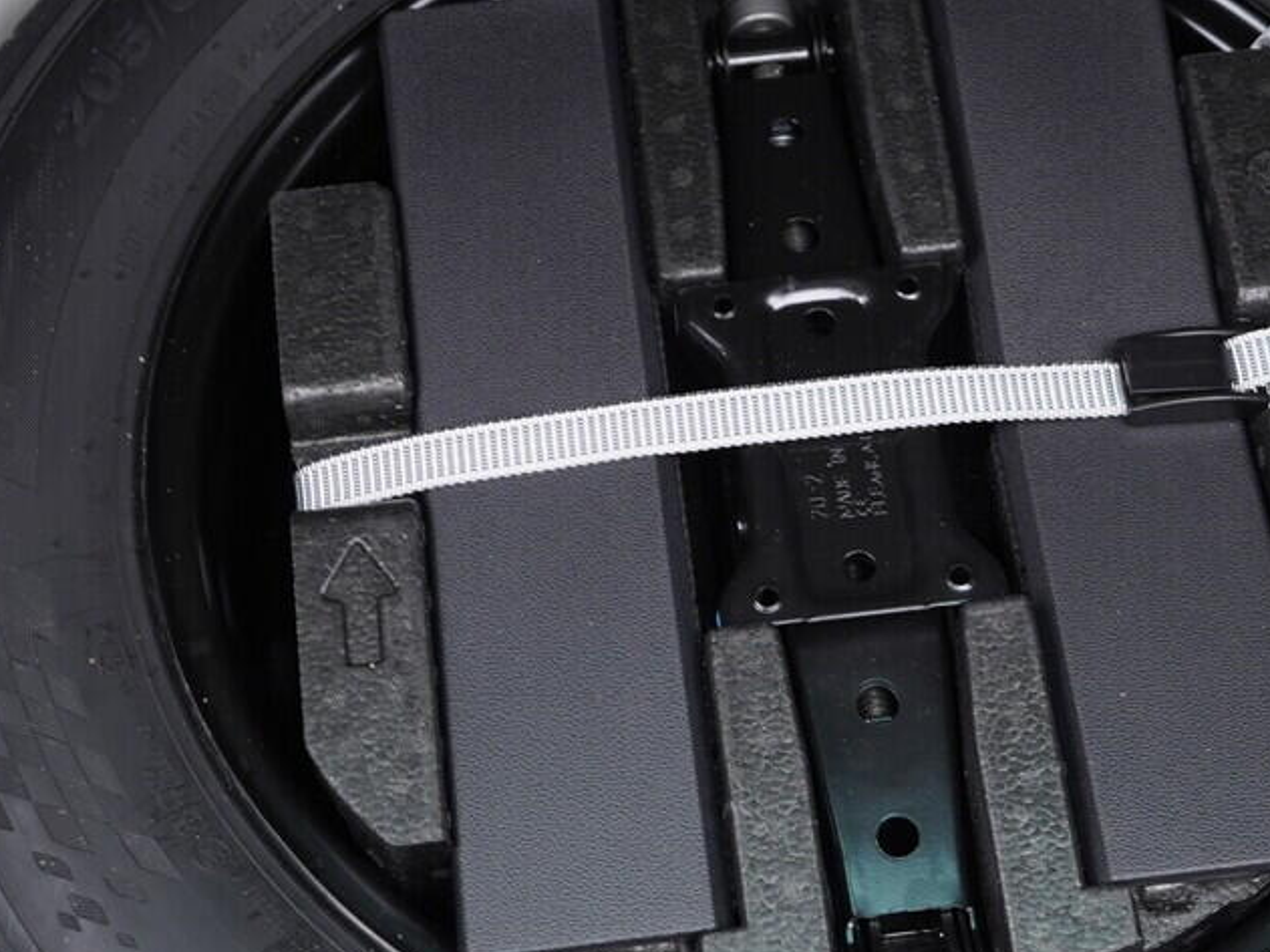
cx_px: 715
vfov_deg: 18.7
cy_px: 481
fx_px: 2898
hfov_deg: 24.7
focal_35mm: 79
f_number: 2.8
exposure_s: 1/40
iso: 250
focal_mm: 24
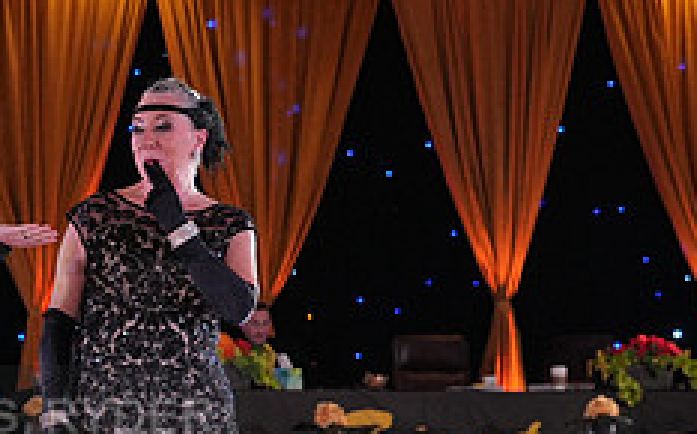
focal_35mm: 127
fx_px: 2410
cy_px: 444
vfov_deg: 10.2
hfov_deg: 16.0
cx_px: -75
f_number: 4
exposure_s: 1/400
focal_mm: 50
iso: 1250
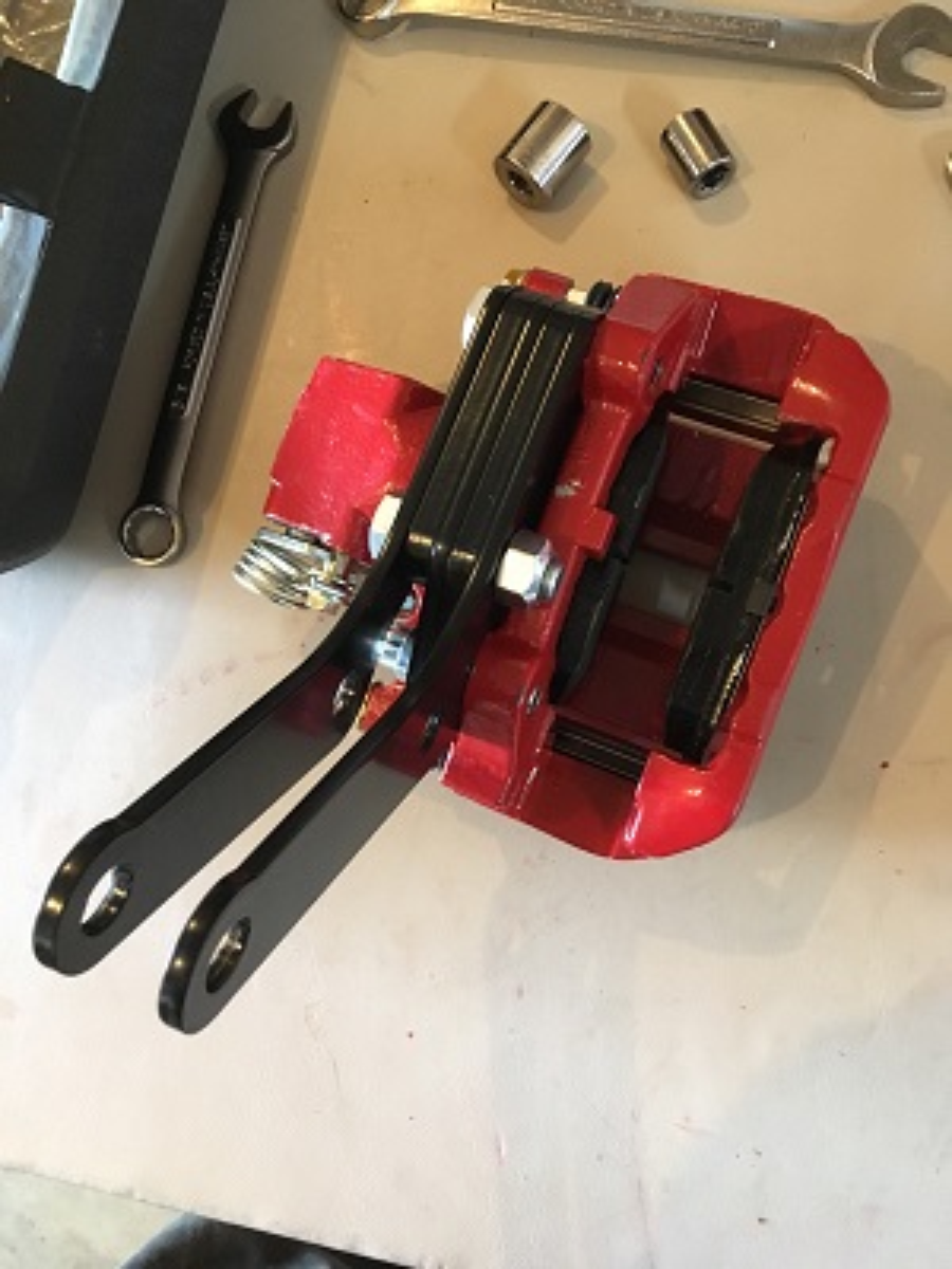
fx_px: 1063
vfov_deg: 61.7
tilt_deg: -75.3
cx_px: 476
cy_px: 634
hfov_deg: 48.2
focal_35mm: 29
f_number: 2.2
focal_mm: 4.15
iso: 250
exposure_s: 1/15
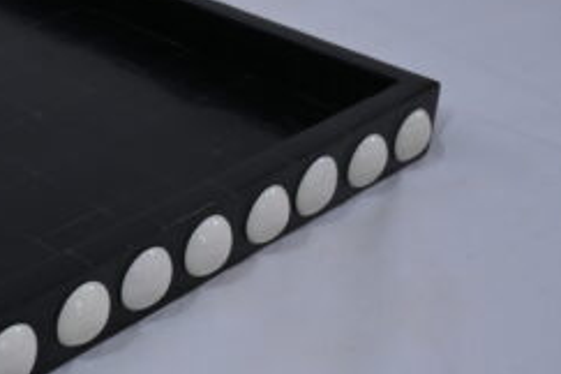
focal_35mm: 75
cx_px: -115
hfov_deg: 24.4
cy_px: 244
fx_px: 1172
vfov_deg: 18.1
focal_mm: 30.5
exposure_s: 1/125
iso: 500
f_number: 9
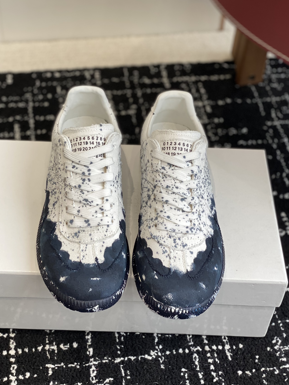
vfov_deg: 31.2
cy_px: 176
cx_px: 122
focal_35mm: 62
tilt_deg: -46.6
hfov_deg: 23.6
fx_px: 690
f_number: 2
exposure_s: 1/122
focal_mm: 6
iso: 40
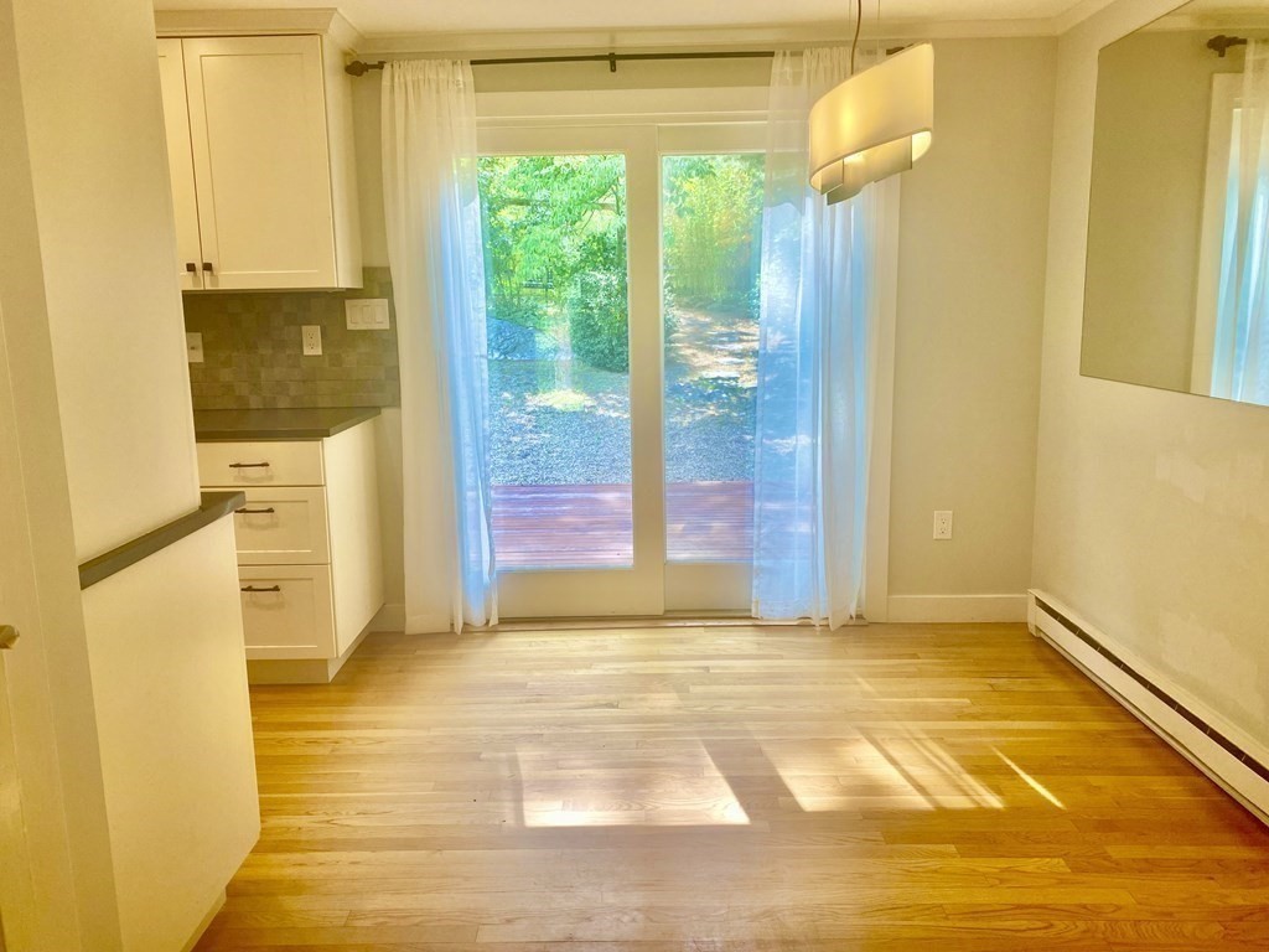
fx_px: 953
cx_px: 634
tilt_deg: -9.0
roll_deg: +1.5
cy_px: 476
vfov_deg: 53.1
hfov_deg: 67.3
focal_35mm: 26
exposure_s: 1/120
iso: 50
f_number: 1.8
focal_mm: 4.25
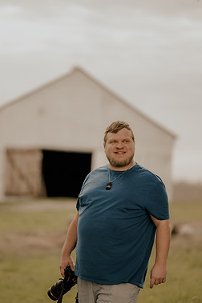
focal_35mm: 101
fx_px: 852
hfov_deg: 13.5
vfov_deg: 20.2
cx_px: 90
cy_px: 166
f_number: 1.4
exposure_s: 1/1250
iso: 125
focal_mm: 85
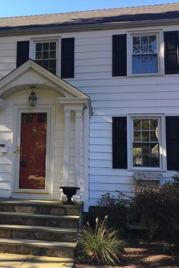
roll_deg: -1.9
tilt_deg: +8.6
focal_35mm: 41
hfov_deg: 31.8
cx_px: 37
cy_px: 136
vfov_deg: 47.4
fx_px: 306
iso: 25
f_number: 2.2
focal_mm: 4.15
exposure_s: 1/269
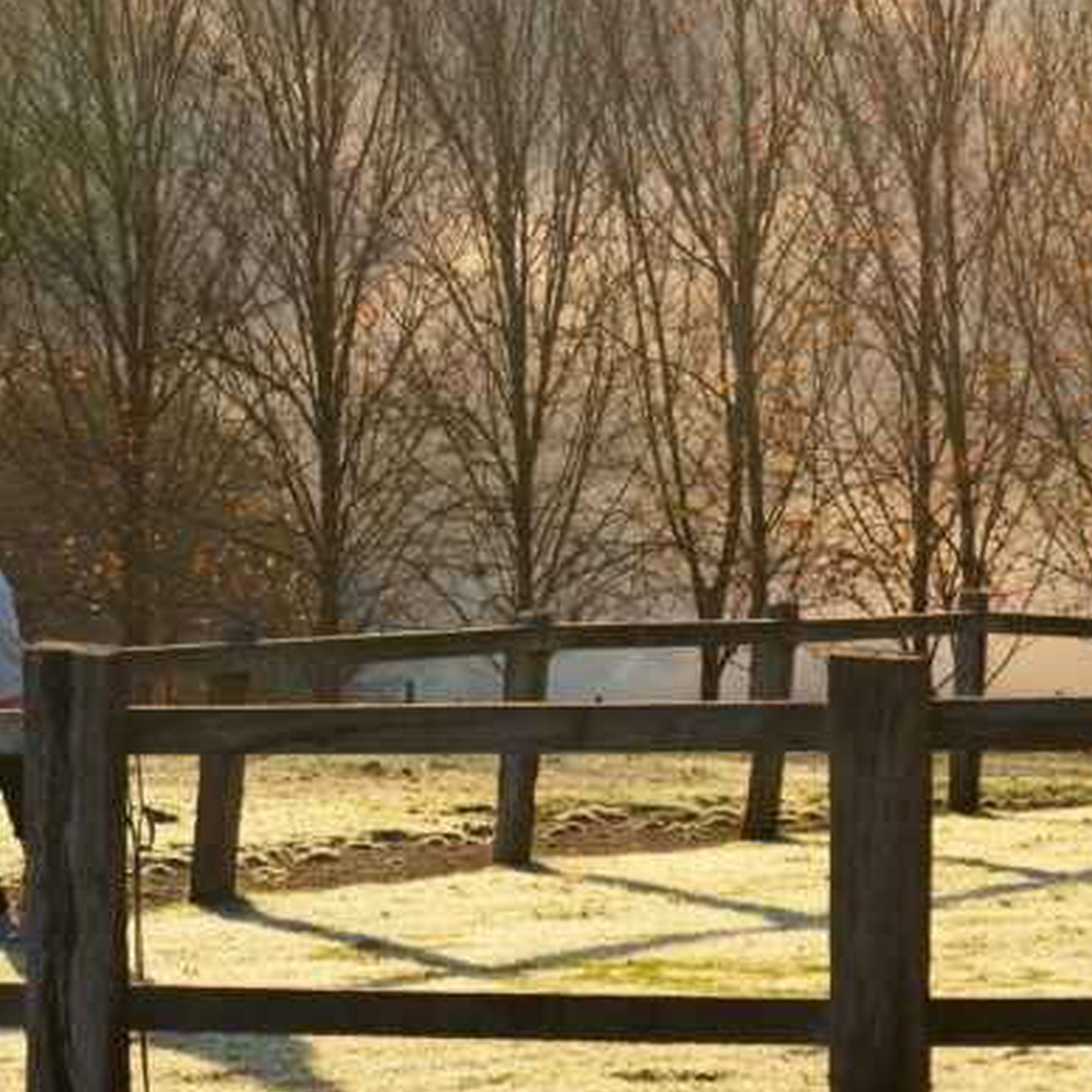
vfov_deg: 11.1
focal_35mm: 157
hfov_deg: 11.1
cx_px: 312
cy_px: 364
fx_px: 5603
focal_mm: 46.6
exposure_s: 1/140
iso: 250
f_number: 5.6
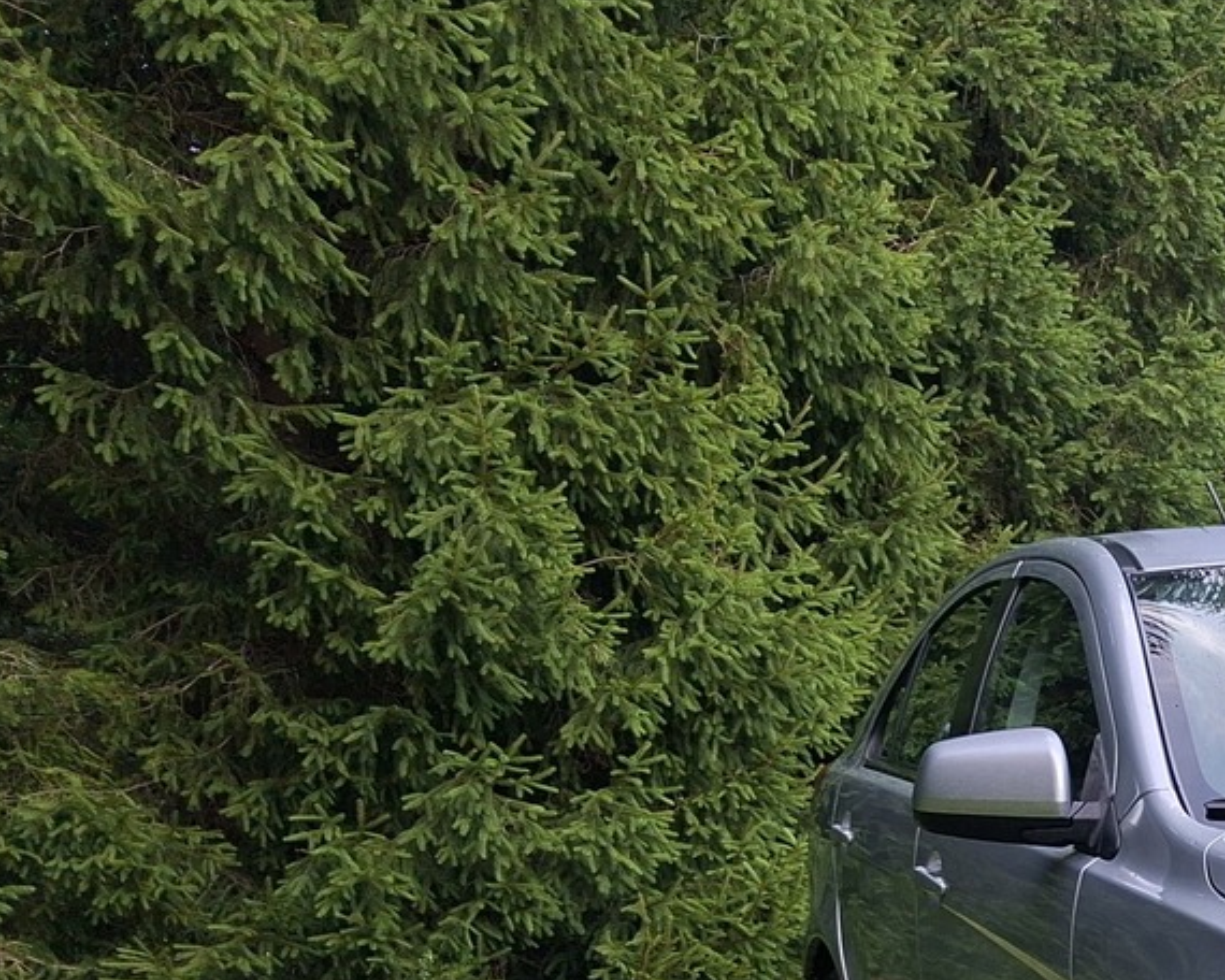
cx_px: 1592
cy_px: 1070
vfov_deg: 22.8
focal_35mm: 63
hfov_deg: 25.7
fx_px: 2284
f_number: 1.8
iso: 64
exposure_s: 1/100
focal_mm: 5.54
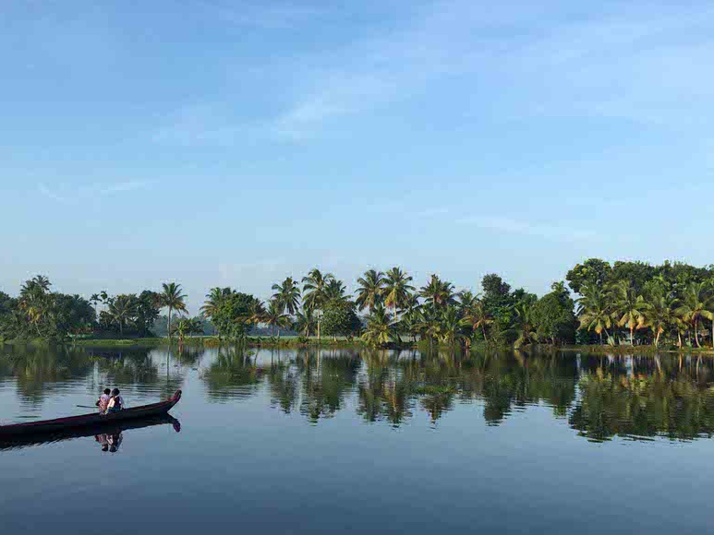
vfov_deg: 39.7
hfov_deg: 51.3
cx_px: 337
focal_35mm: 36
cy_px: 271
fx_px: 743
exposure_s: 1/1130
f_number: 2.2
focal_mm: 4.15
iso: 32
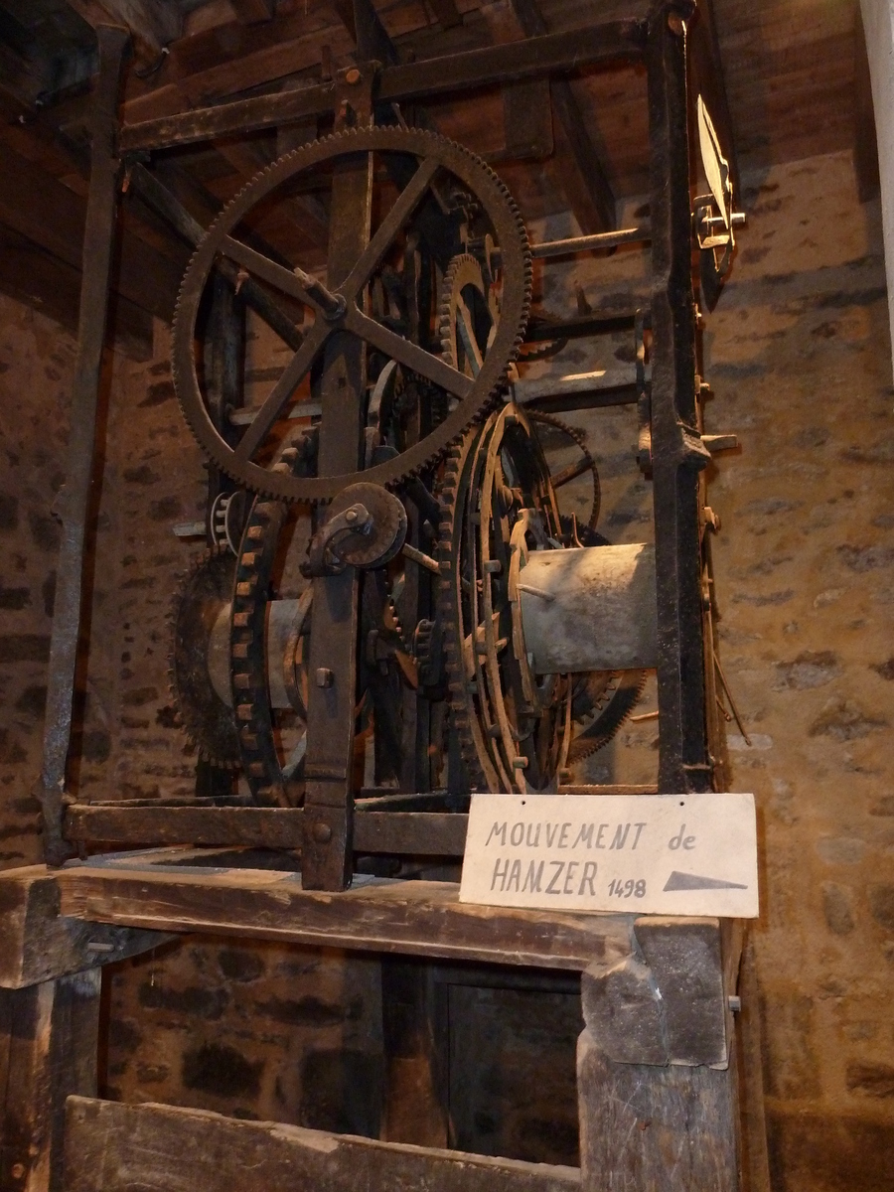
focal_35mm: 25
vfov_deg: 69.4
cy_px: 596
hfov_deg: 54.9
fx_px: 861
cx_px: 447
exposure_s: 1/10
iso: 400
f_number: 3.3
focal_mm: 4.1
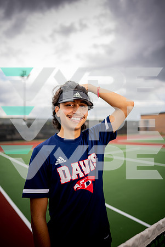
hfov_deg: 53.2
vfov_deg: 73.7
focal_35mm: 24
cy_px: 124
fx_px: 165
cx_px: 82
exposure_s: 1/1250
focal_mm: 24
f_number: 1.4
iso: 50
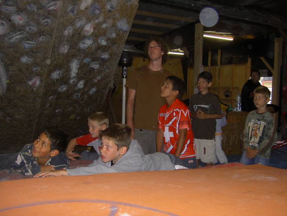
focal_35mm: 39
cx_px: 144
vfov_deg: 36.8
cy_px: 108
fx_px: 323
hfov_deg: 47.9
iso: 100
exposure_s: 1/60
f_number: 2.8
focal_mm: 8
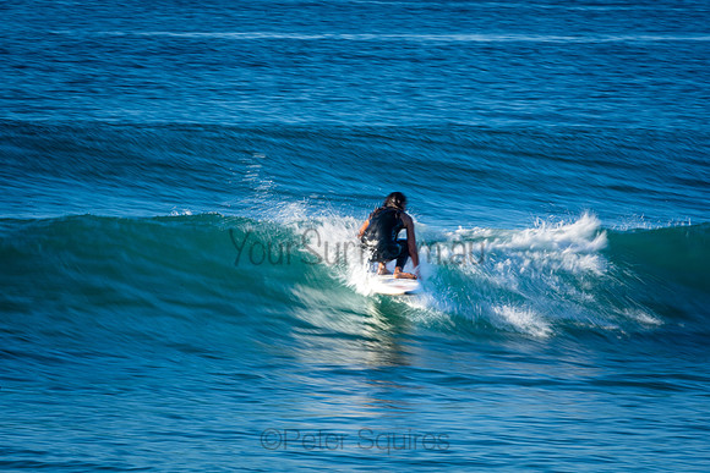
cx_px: 355
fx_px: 14794
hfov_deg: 2.7
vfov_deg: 1.8
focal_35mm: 750
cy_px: 236
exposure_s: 1/20
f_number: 25
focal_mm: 500
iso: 100
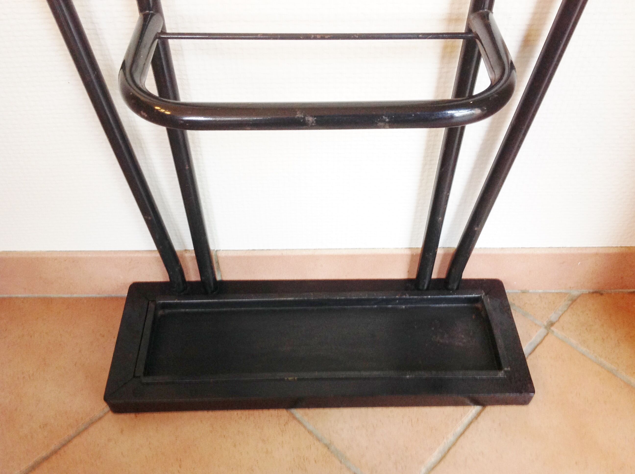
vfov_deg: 40.6
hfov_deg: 52.7
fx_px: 641
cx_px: 318
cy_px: 237
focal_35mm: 35
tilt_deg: -47.6
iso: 100
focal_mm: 4.28
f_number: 2.4
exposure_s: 1/15
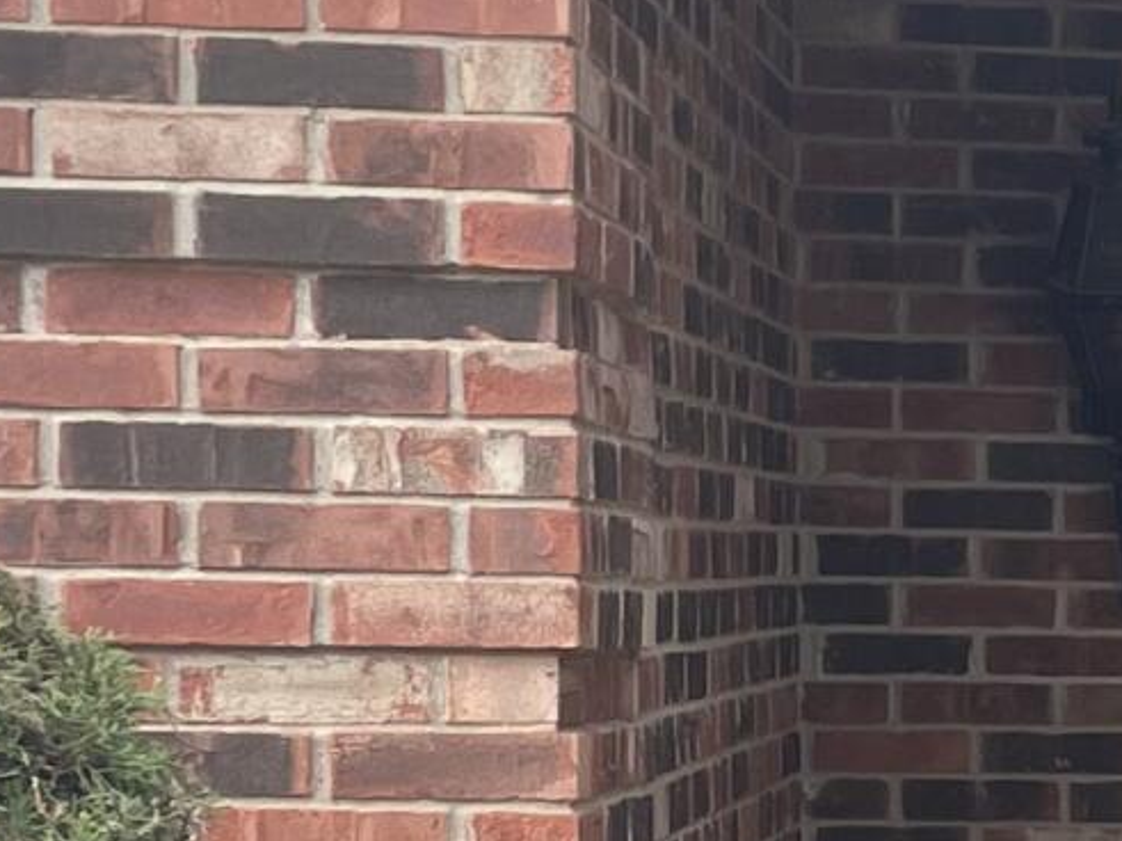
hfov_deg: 11.4
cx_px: 2118
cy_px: 839
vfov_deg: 9.3
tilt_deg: -2.7
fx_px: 5152
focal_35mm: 159
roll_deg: -0.6
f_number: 1.6
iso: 32
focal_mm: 4.2
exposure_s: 1/141
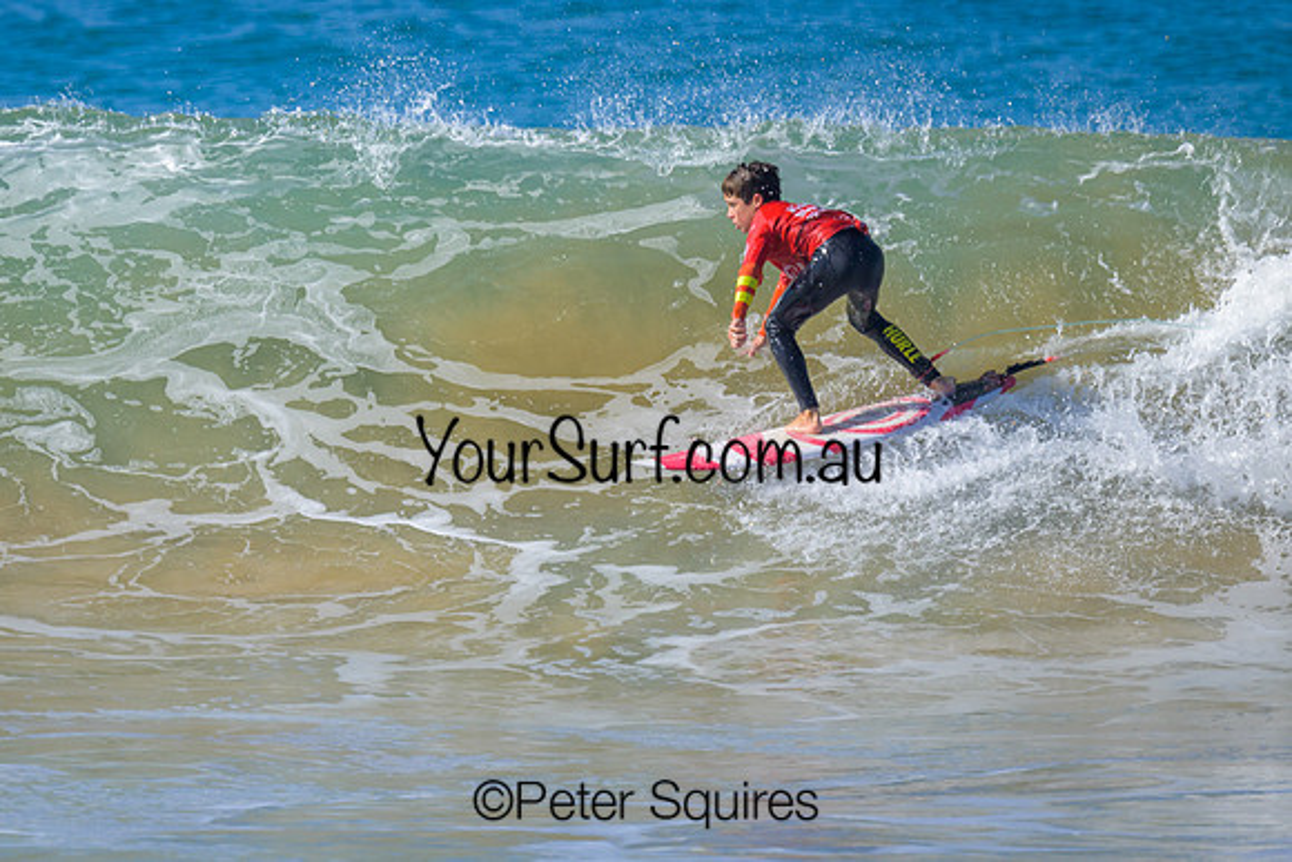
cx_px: 550
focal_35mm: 1098
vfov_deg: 1.3
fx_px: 39428
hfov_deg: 1.9
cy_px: 329
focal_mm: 800
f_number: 6.3
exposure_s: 1/2000
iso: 360
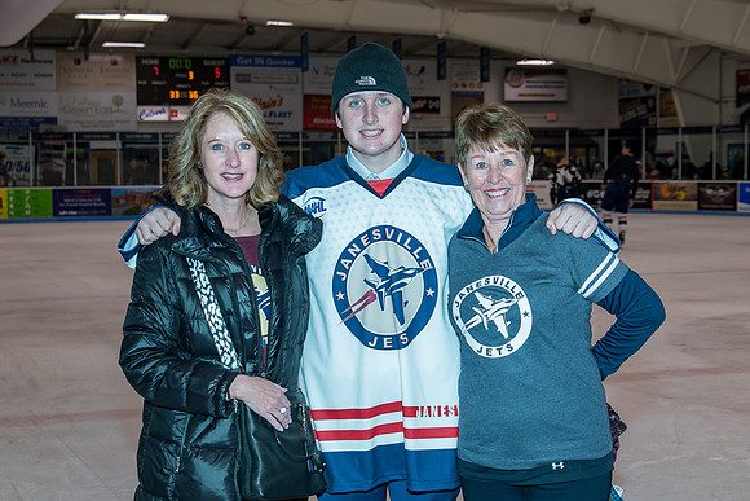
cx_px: 388
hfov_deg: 30.0
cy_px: 245
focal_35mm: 67
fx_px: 1402
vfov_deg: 20.2
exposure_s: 1/200
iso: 200
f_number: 4.5
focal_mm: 40
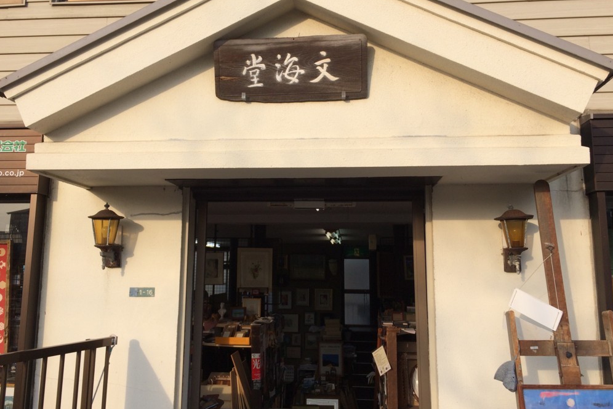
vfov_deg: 42.3
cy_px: 184
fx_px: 528
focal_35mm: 31
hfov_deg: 60.3
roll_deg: -0.3
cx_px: 300
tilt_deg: +5.7
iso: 32
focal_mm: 4.15
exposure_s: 1/1026
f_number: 2.2
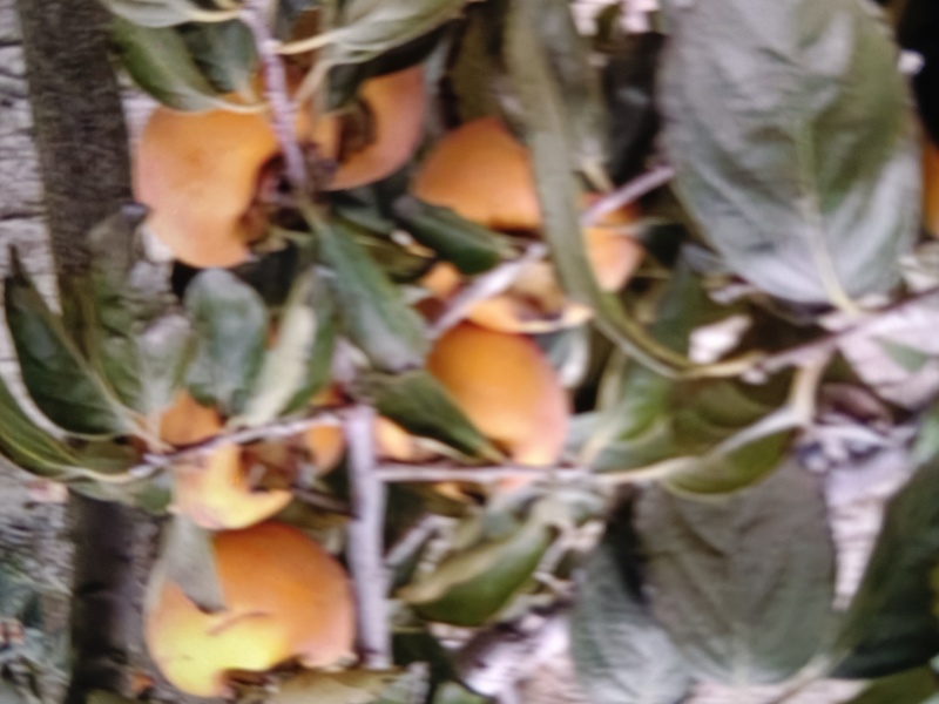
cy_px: 352
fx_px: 705
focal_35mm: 26
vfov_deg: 53.1
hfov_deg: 67.3
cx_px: 470
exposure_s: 1/25
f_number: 1.8
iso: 1812
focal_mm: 3.96
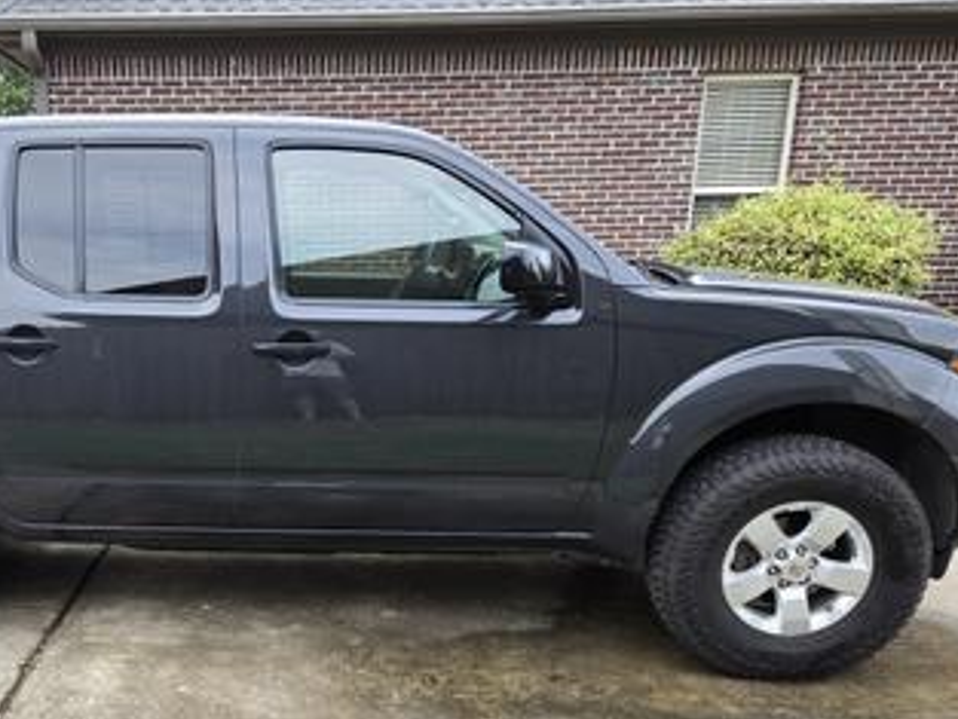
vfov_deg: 37.9
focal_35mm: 37
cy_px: 517
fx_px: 1024
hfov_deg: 48.3
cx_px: 245
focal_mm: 5.4
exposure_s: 1/275
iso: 25
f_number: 1.8
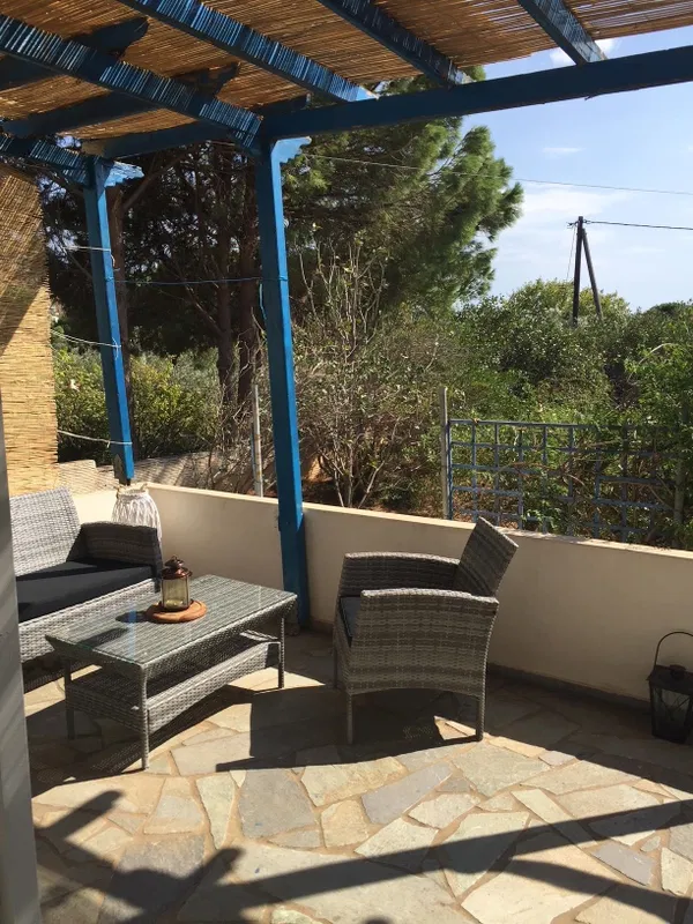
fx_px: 774
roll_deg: -0.2
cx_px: 346
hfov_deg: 48.2
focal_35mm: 29
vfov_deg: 61.7
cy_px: 462
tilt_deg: -9.5
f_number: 2.2
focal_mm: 4.15
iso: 32
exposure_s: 1/1647
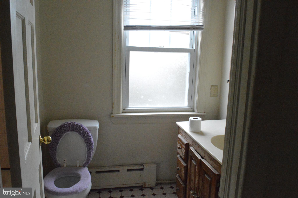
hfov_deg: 62.0
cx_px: 149
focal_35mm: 30
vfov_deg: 43.5
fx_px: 248
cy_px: 99
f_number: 8
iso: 6400
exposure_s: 1/200
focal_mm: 20
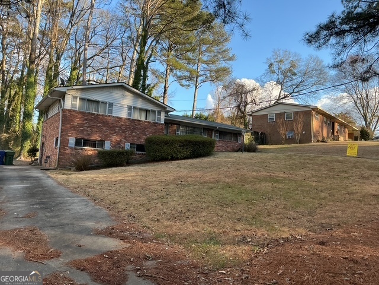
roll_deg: -1.9
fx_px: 318
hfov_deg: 61.7
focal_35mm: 29
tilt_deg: +1.7
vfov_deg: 48.2
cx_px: 190
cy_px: 142
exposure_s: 1/348
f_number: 1.8
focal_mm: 3
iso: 25
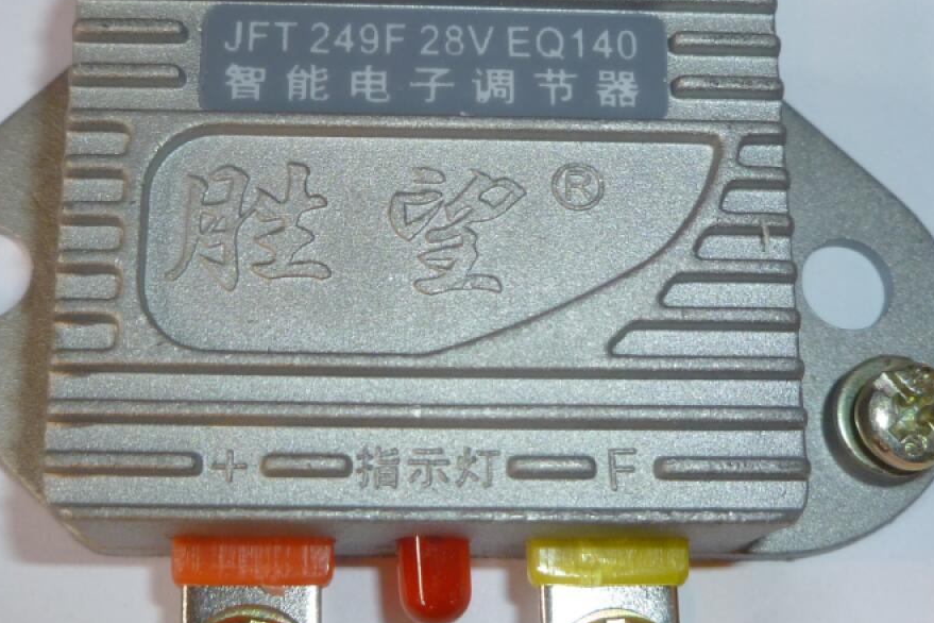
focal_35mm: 53
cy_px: 286
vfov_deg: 25.5
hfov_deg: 37.5
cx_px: 412
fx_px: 1375
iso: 100
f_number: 3.3
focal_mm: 5
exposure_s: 1/30
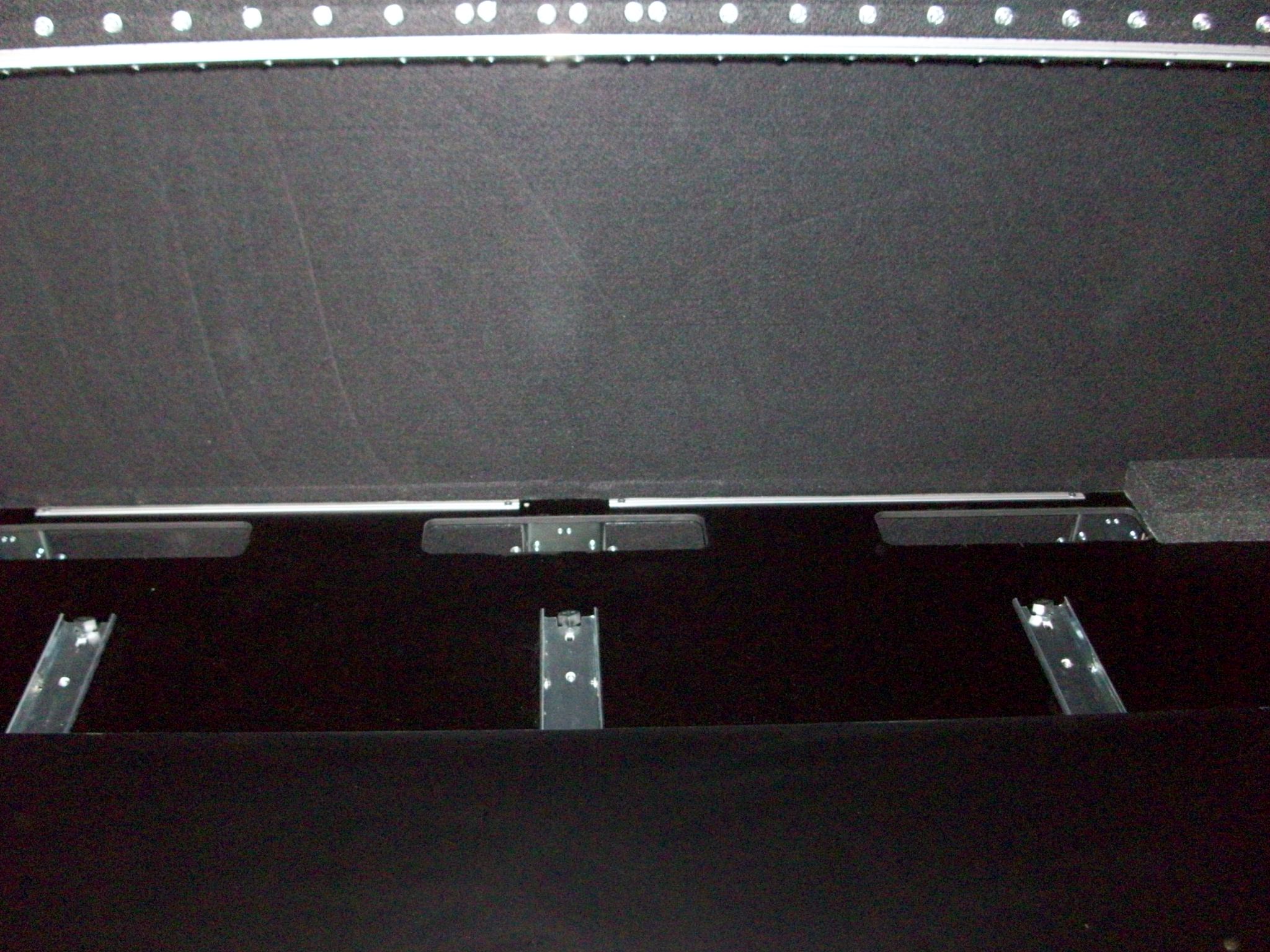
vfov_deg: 41.8
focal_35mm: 34
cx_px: 635
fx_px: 1247
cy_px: 476
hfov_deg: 54.0
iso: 320
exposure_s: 1/60
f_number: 2.8
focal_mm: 5.7
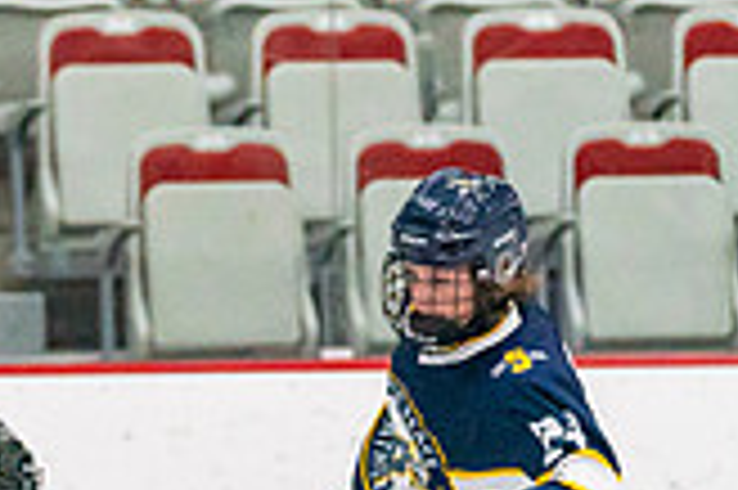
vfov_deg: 2.3
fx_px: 12124
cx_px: -100
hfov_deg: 3.5
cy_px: 843
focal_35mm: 592
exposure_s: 1/1600
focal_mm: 133
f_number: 2.8
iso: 4000
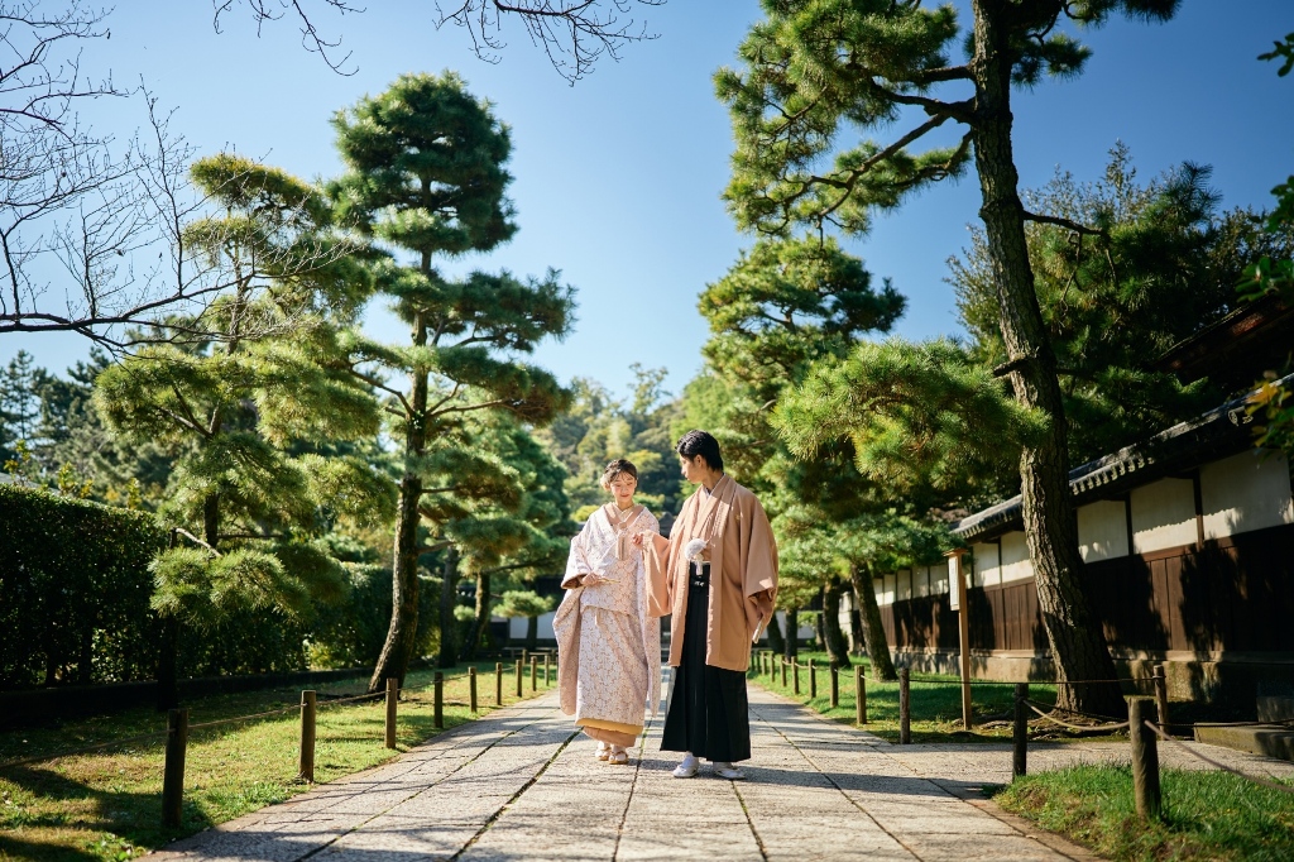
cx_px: 647
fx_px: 1258
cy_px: 431
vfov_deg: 37.8
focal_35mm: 35
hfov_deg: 54.4
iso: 100
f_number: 1.4
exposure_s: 1/3200
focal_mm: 35
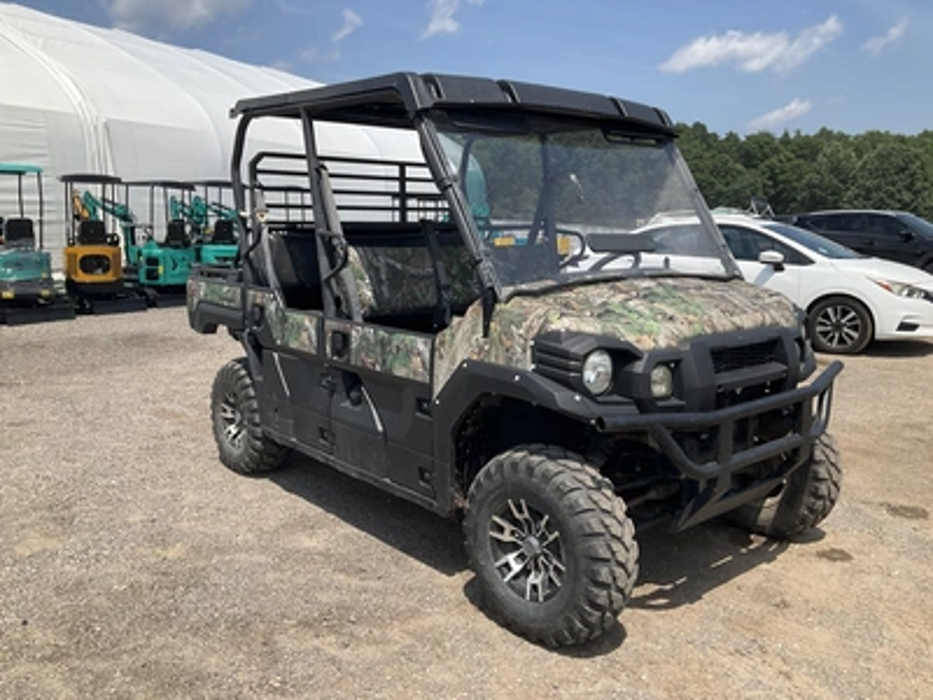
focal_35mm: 29
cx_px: 466
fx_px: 782
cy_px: 350
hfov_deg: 61.7
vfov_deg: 48.2
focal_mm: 3
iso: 25
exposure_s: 1/1730
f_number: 1.8
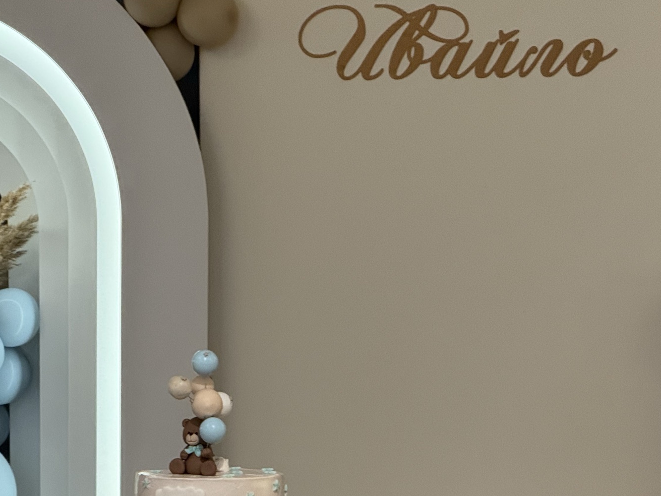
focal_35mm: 216
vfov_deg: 6.9
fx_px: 4125
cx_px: 329
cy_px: 363
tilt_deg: -0.8
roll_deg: +0.2
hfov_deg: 9.2
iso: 250
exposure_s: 1/50
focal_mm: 15.66
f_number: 2.8
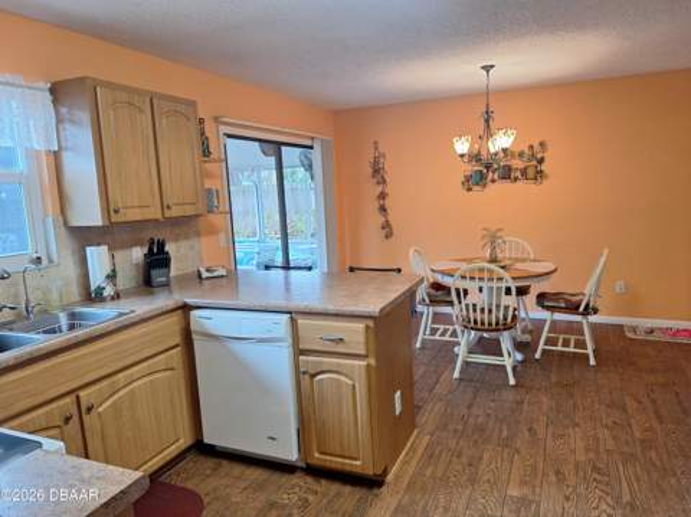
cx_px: 346
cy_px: 258
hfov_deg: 74.0
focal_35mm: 23
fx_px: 459
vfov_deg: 58.8
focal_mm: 5.54
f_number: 1.8
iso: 200
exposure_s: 1/50
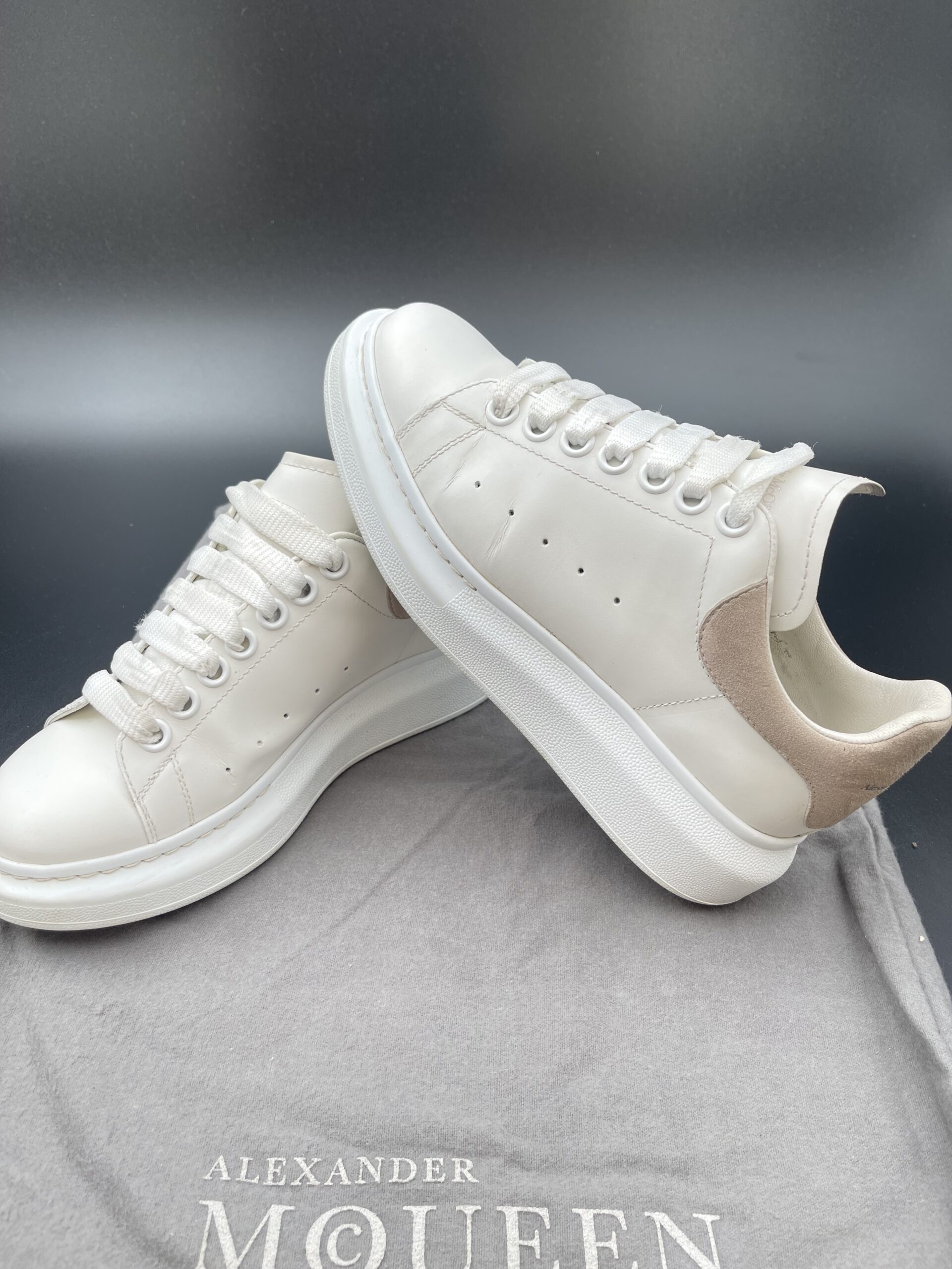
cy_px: 634
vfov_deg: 67.3
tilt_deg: -38.2
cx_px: 476
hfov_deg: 53.1
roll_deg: -2.0
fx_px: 953
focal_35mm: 26
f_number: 1.6
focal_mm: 5.1
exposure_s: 1/203
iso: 32
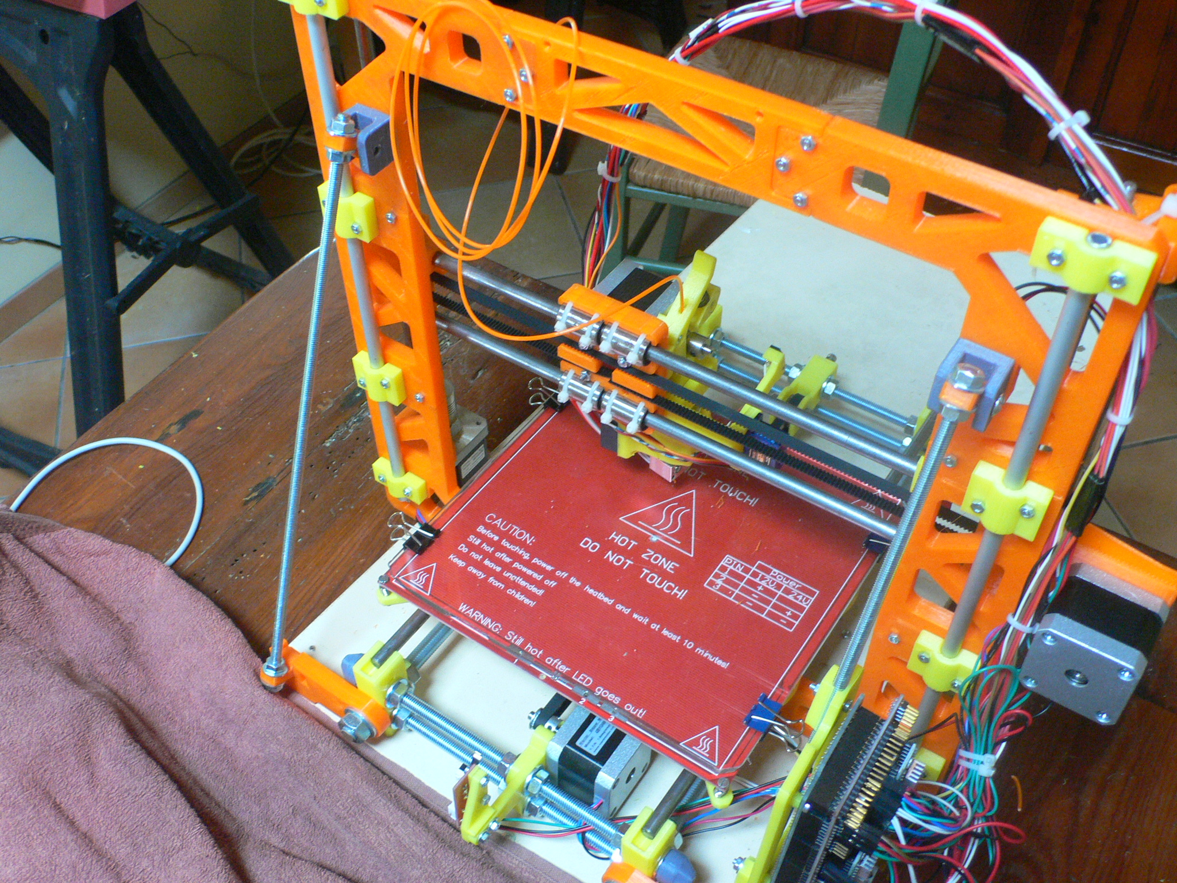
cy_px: 442
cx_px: 588
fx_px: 1156
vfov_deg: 41.8
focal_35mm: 34
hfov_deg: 54.0
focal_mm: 6.3
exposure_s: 1/20
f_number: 2.8
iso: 200
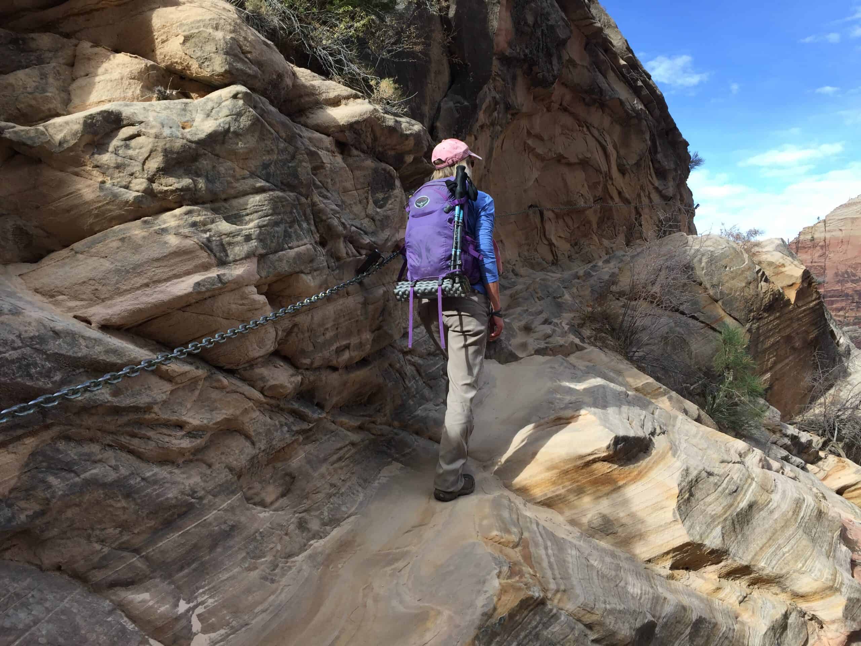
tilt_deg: +3.9
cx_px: 430
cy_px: 323
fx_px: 721
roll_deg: -1.7
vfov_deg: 48.2
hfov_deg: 61.7
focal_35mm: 29
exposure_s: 1/719
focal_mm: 4.15
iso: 32
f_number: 2.2
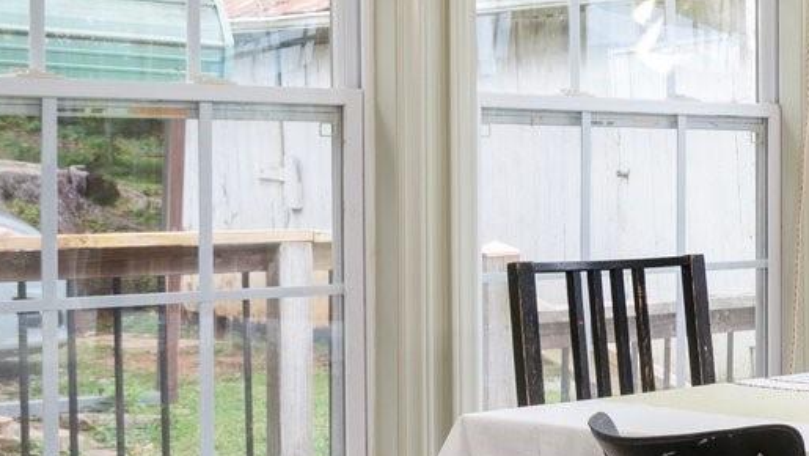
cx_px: 1572
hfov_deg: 18.8
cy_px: 240
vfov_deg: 15.7
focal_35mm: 77
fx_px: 1654
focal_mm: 18.5
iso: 250
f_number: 8
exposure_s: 1/60
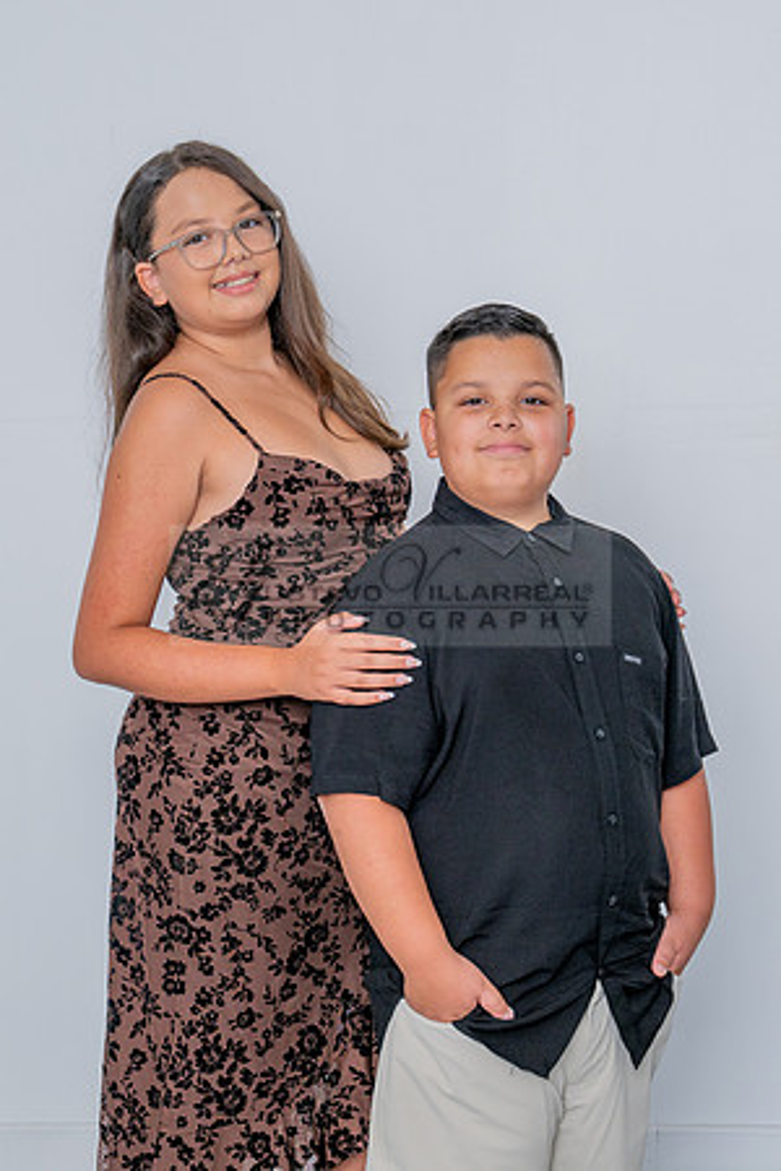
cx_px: 412
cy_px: 601
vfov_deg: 23.3
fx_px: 2837
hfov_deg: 15.7
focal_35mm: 87
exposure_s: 1/125
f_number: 5.6
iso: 320
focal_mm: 55
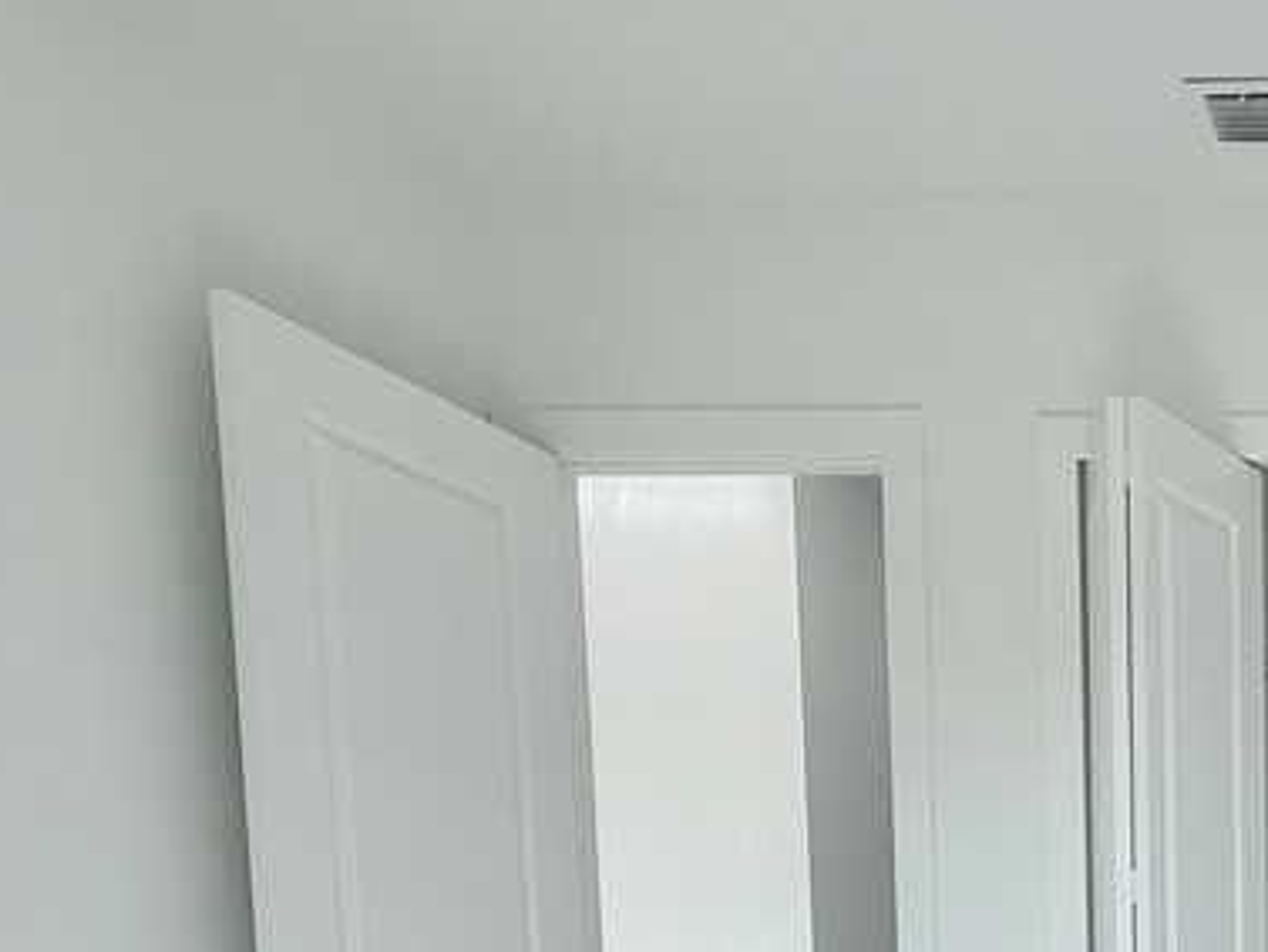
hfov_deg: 38.0
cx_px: 1487
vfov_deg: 32.7
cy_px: 1070
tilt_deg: -4.2
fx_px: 1392
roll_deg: +0.0
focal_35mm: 38
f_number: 2.2
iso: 50
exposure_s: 1/234
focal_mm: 2.22
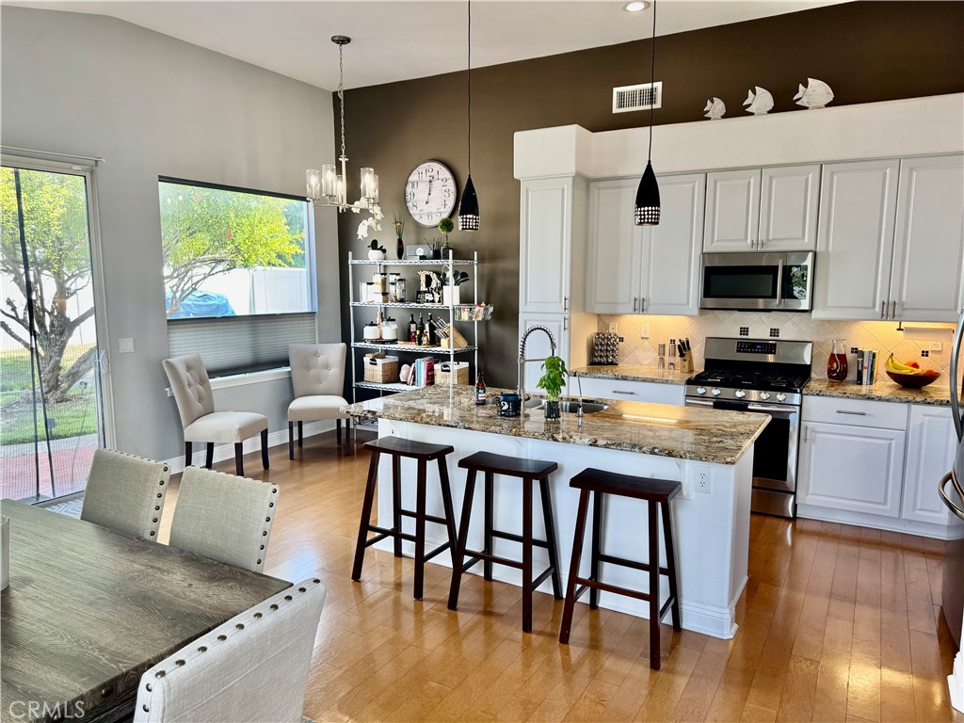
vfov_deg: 56.8
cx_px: 482
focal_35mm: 24
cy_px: 362
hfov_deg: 71.6
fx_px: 668
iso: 80
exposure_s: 1/120
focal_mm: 6.76
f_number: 1.78
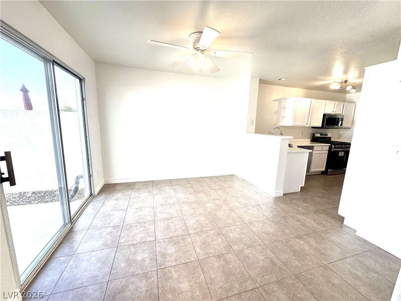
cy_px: 150
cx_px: 200
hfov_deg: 102.1
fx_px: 162
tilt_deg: -10.6
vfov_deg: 85.7
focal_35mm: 14
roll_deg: -2.7
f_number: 2.2
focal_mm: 2.22
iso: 50
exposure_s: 1/120
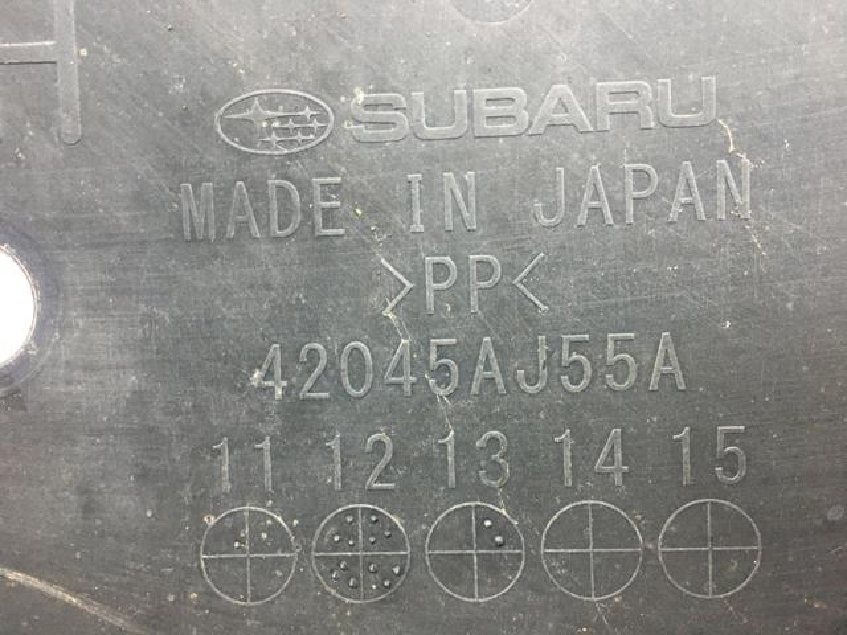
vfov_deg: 48.2
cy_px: 318
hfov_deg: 61.7
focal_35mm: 29
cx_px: 424
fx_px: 710
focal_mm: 4.15
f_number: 2.2
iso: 250
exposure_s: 1/33
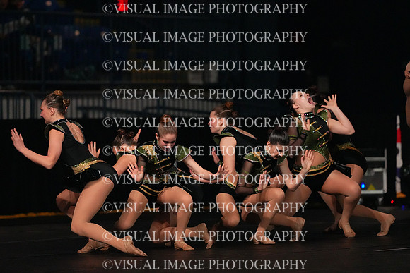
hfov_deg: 6.9
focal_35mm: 300
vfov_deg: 4.6
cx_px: 205
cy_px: 136
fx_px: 3417
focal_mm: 300
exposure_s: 1/1250
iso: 16000
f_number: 3.5
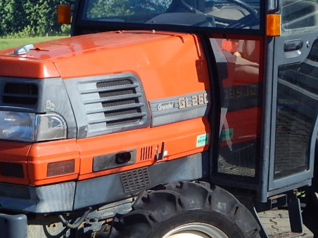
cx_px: 170
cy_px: 117
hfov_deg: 14.6
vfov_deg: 11.0
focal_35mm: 135
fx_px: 1240
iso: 125
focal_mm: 10.9
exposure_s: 1/1000
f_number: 4
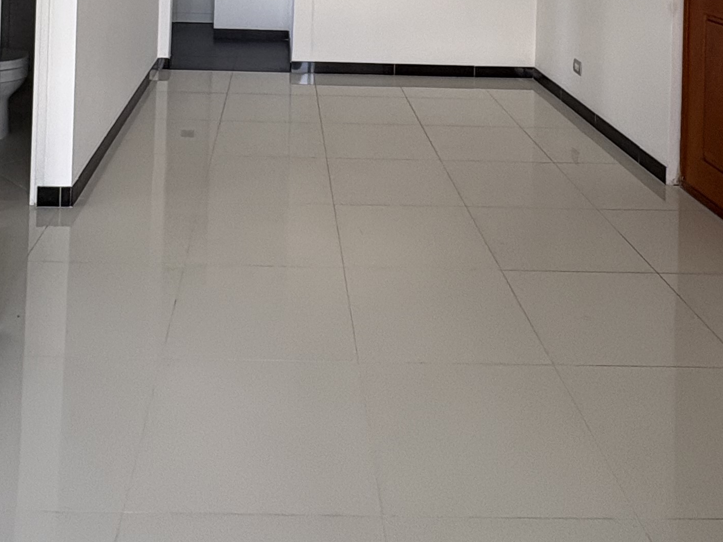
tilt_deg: +0.5
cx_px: 301
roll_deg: -1.8
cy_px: -134
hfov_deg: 46.6
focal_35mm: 40
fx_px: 835
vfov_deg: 29.9
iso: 64
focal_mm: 2.22
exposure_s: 1/99
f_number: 2.2
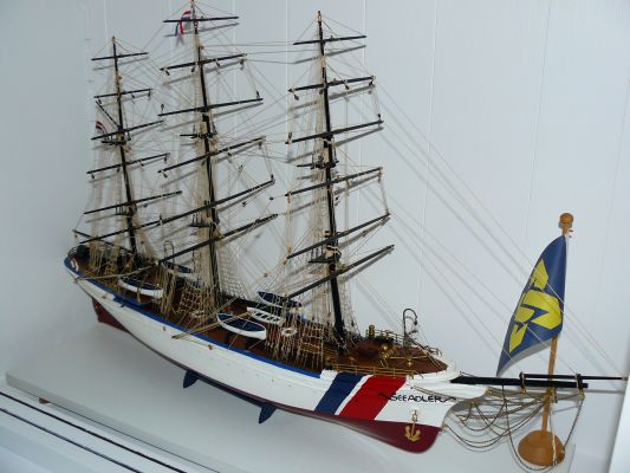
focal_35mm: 36
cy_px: 236
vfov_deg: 39.7
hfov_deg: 51.3
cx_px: 315
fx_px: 655
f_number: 2.8
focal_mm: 6
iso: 100
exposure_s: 1/20
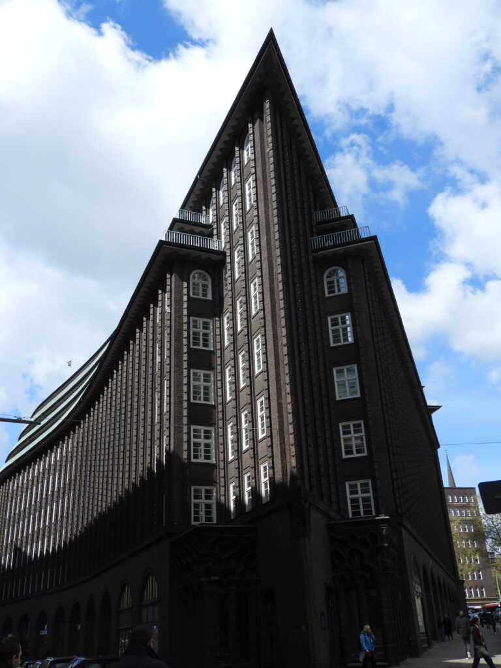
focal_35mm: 33
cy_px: 334
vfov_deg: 55.4
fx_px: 637
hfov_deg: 42.9
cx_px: 250
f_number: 3.6
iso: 100
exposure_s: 1/1000
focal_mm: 5.9
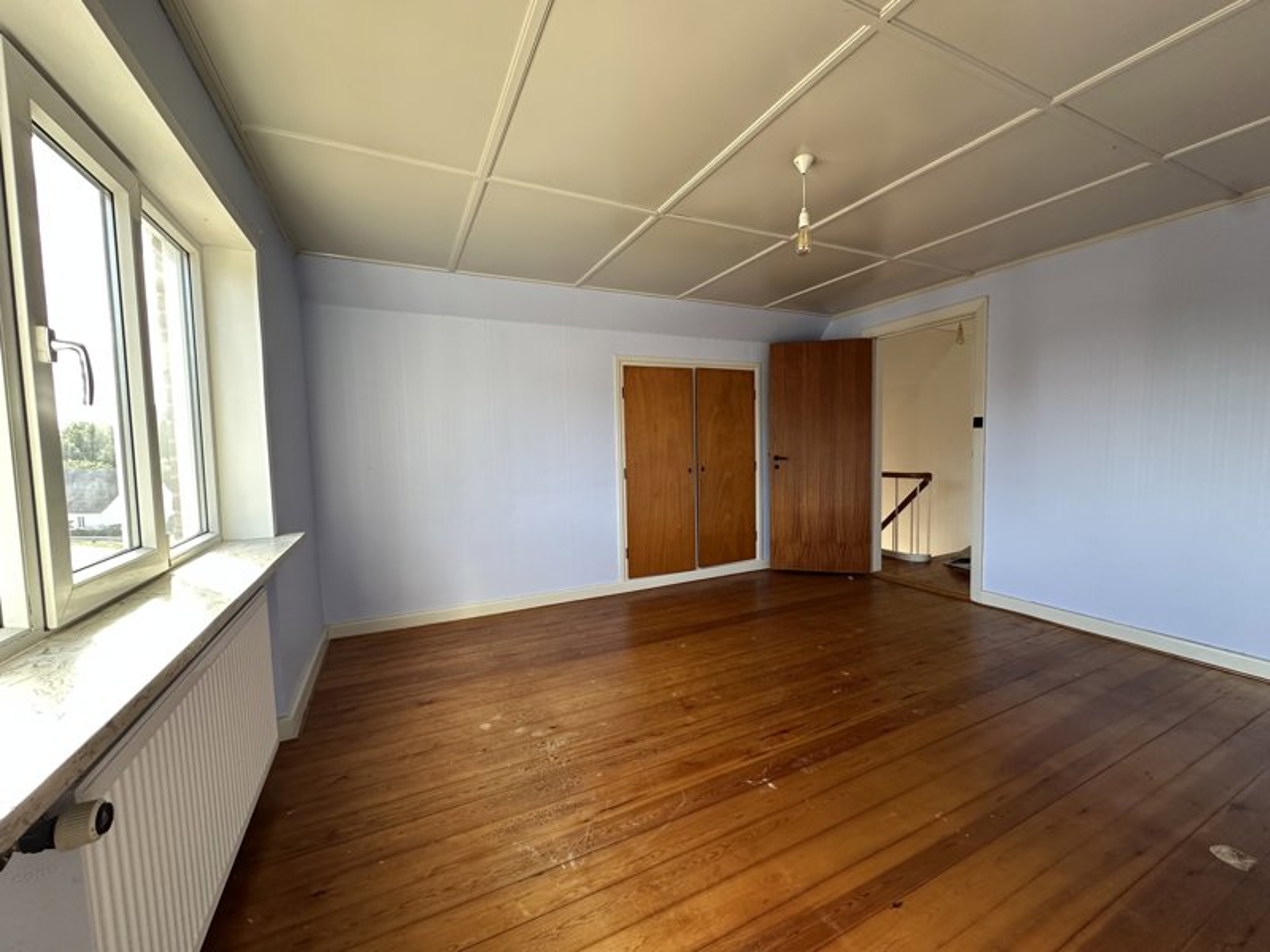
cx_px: 635
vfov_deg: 85.7
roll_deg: +1.1
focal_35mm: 14
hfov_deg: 102.1
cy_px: 476
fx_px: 514
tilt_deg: -4.1
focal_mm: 2.22
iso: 125
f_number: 2.2
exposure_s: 1/99
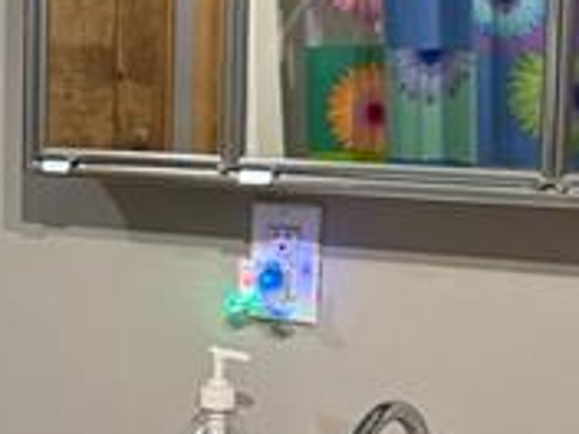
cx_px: -467
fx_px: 2342
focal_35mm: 140
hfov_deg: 12.8
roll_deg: +0.7
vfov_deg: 10.6
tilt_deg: -9.0
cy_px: 326
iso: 160
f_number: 1.78
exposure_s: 1/60
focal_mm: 6.76
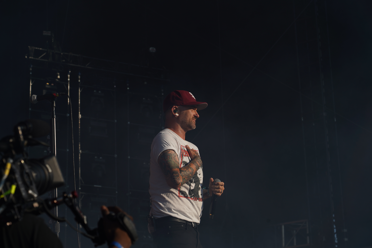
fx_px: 1085
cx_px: 186
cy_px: 124
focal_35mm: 105
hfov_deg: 19.5
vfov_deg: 13.0
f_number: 8
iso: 100
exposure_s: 1/500
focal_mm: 105
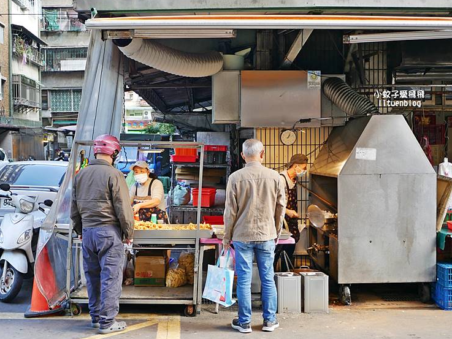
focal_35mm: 38
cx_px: 202
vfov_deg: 37.7
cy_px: 173
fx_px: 496
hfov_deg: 48.9
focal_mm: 14
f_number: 2.5
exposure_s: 1/125
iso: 200
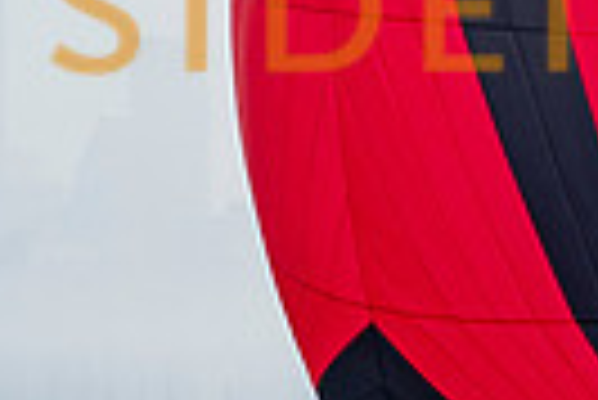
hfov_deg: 2.3
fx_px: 14966
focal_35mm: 900
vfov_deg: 1.5
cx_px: 576
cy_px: -18
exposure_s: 1/1250
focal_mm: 200
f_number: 5
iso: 250
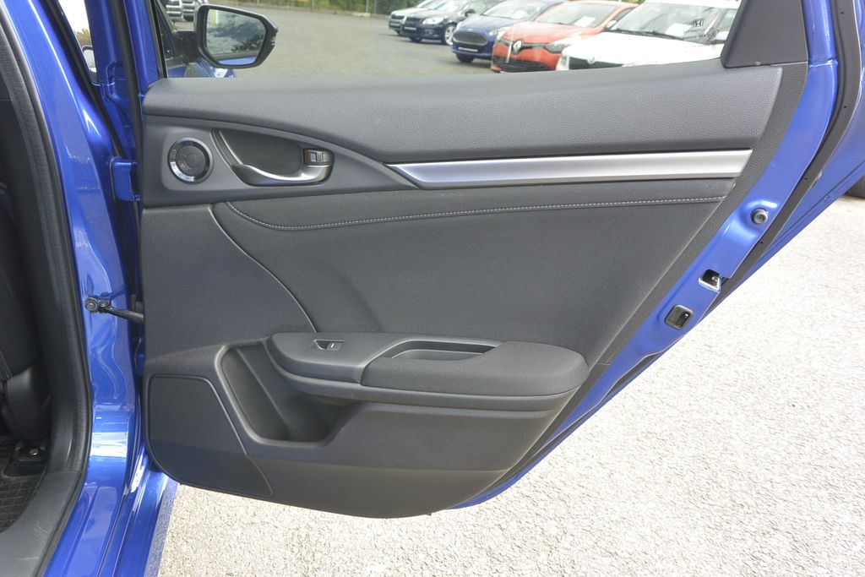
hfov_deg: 63.7
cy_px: 288
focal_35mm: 29
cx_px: 432
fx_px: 697
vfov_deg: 45.0
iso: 200
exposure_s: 1/200
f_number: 3.5
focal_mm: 11
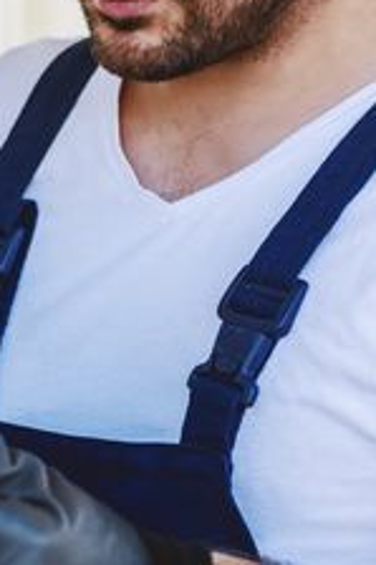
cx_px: -305
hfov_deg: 5.7
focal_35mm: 236
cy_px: 312
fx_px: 3703
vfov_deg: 8.7
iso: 200
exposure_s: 1/640
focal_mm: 66
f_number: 2.8
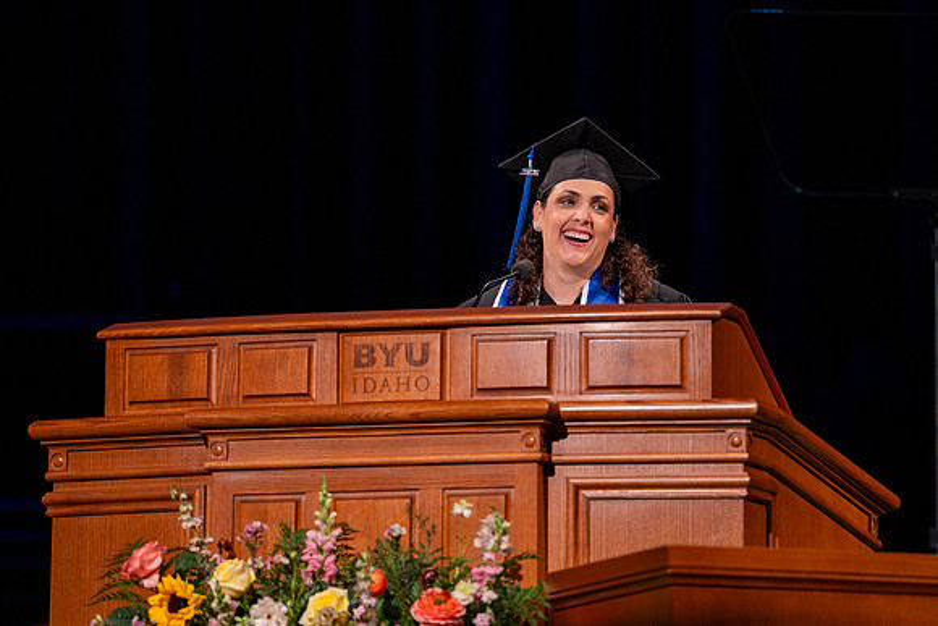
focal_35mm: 264
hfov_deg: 7.8
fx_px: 6892
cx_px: 522
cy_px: 280
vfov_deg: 5.2
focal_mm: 190
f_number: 2.8
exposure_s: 1/200
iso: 500
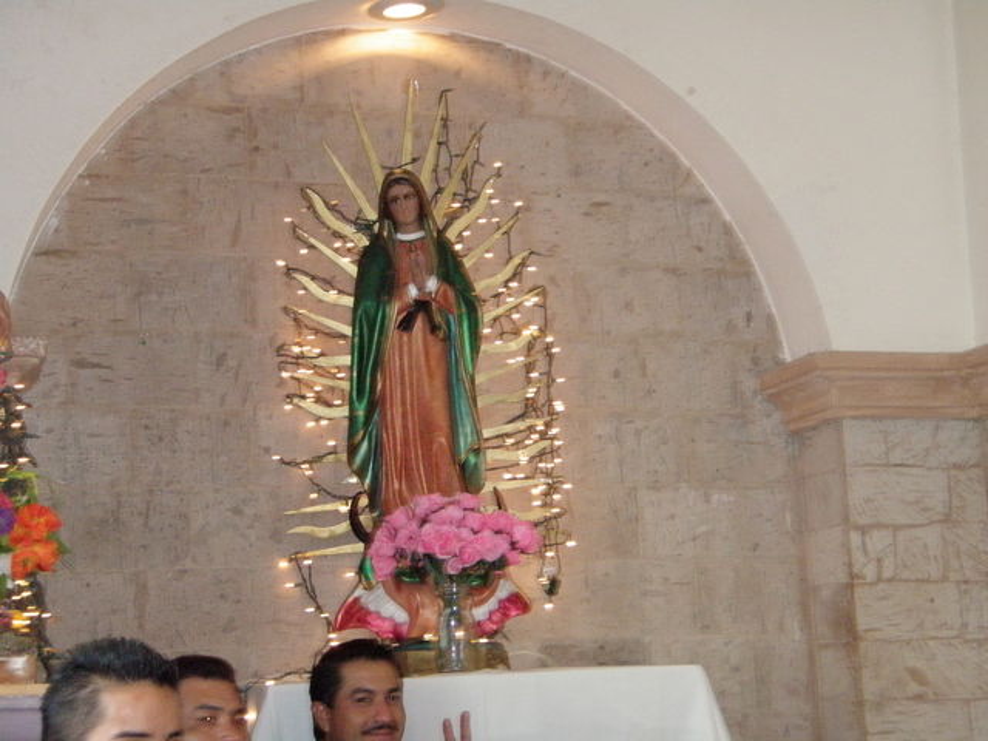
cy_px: 370
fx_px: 2055
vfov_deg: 20.4
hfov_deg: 27.0
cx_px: 494
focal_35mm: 72
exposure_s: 1/50
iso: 500
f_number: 4.8
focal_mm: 12.73
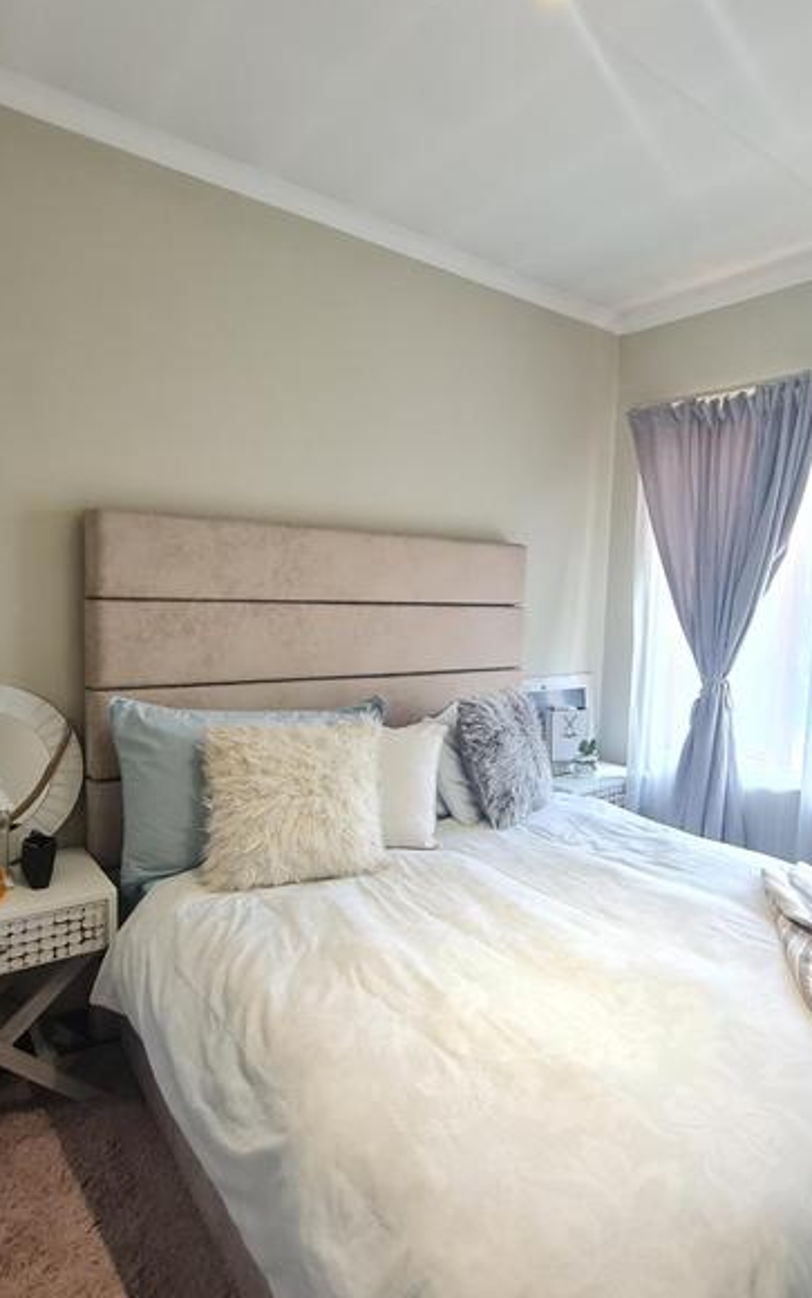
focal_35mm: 19
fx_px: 672
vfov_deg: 88.0
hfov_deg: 61.3
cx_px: 514
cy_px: 662
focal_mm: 2.2
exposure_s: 1/50
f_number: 2.2
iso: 160
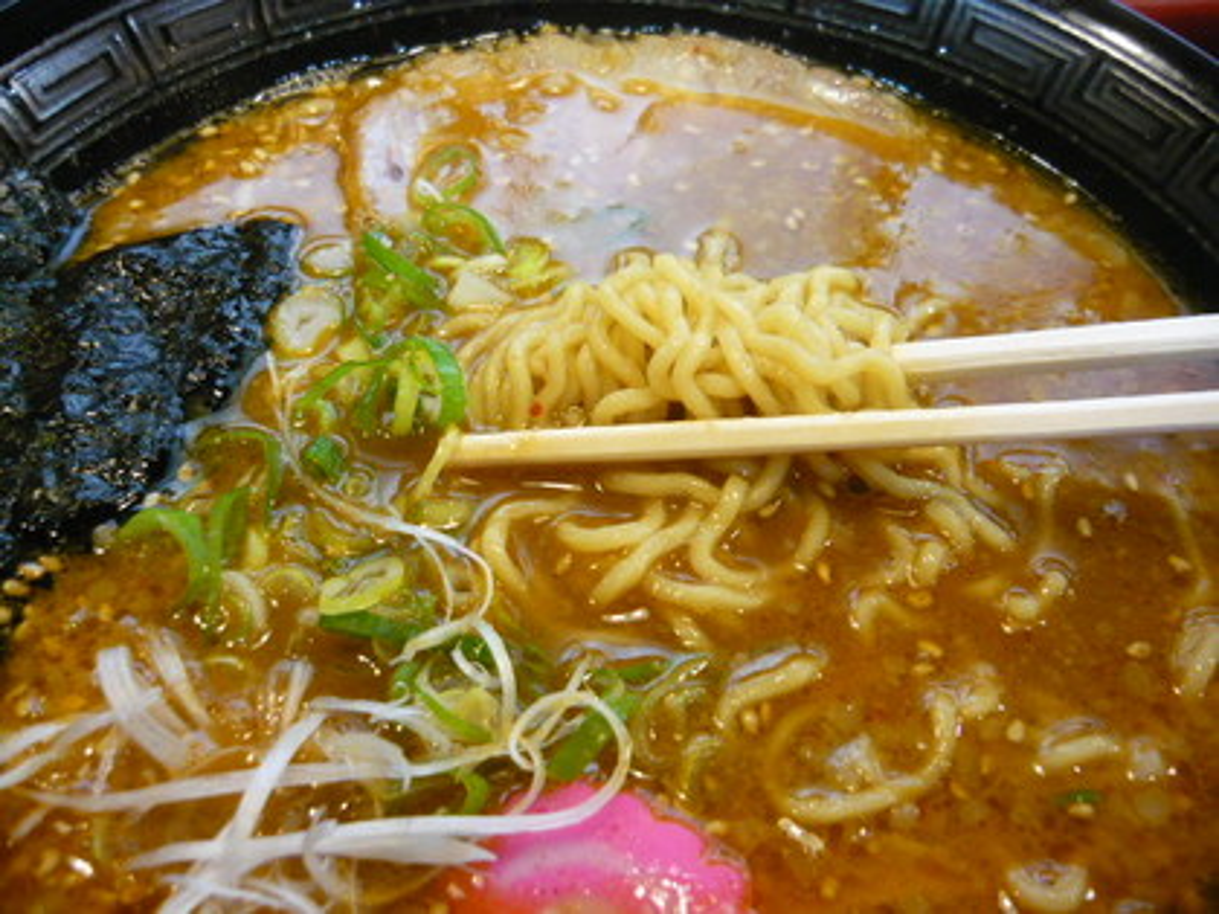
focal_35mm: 33
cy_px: 457
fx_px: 1162
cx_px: 610
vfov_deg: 42.9
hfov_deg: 55.4
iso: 400
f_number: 2.8
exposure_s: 1/30
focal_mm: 5.5
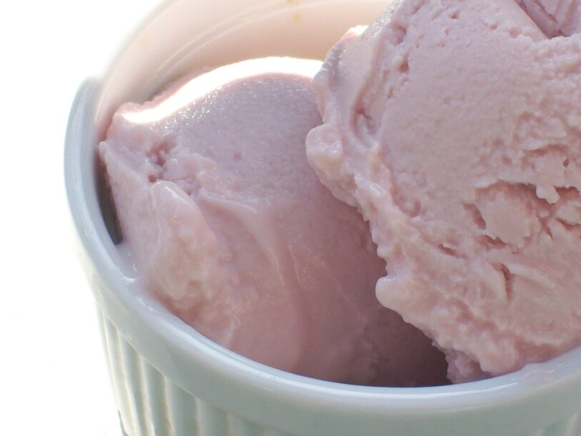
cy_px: 151
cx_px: 360
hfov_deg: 12.4
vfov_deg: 9.3
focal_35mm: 159
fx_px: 2668
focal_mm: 18
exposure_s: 1/163
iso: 80
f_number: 4.8
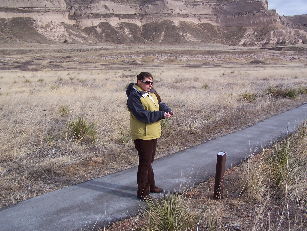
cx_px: 154
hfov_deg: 49.0
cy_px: 116
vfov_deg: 37.7
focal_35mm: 38
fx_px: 337
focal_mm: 6.3
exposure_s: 1/750
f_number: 4
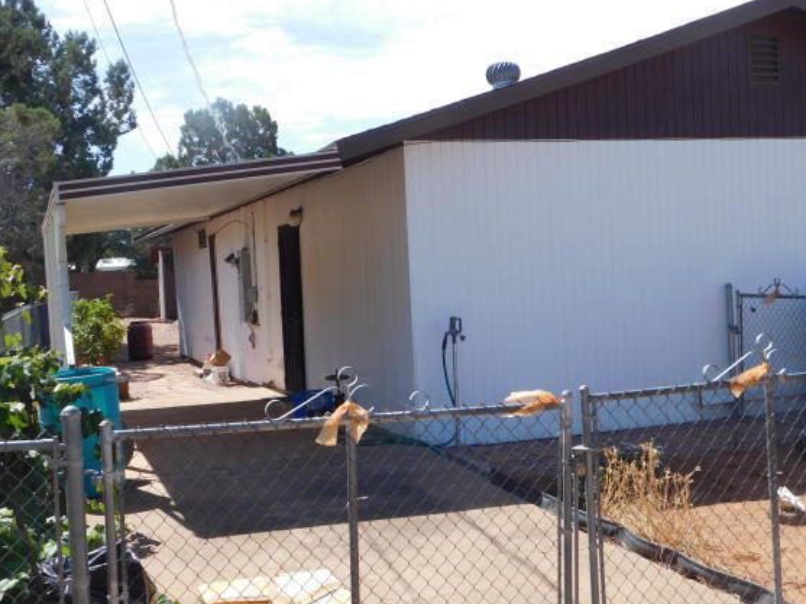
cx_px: 415
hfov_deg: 41.3
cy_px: 330
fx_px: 1070
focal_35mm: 46
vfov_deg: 31.5
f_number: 3.6
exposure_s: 1/800
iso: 125
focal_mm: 7.1
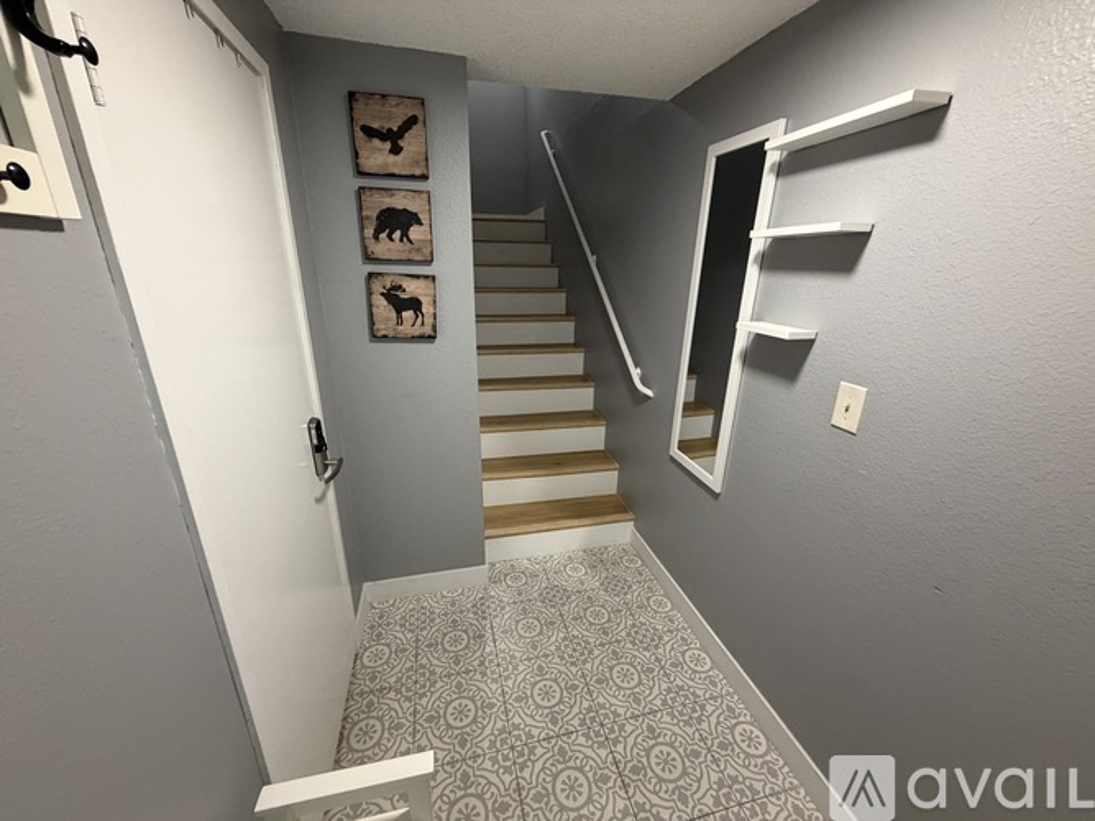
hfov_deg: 102.1
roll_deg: -0.4
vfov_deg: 85.7
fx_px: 443
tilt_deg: -19.1
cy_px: 410
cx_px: 548
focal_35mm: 14
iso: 400
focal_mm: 2.22
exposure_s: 1/60
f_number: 2.2
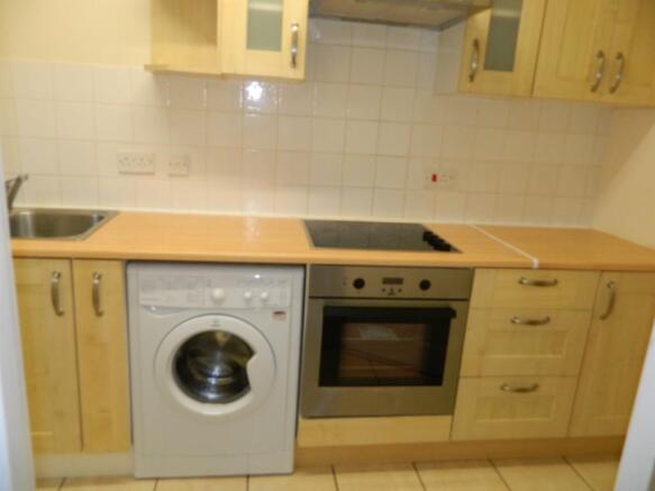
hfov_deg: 69.4
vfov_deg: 54.9
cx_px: 328
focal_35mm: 25
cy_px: 246
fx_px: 473
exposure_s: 1/30
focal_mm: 4.5
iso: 200
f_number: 3.1
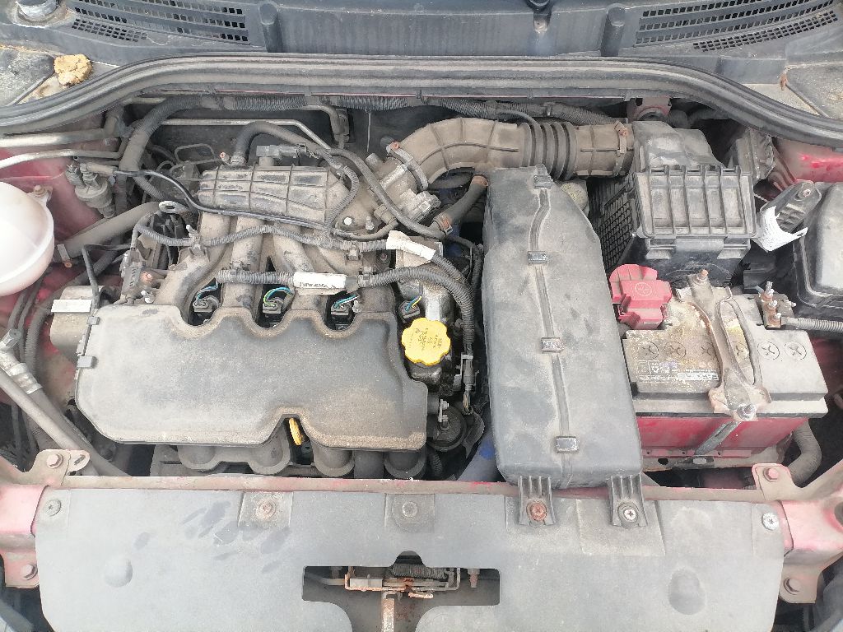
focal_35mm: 26
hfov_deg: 67.3
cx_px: 422
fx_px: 633
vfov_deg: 53.1
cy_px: 316
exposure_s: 1/100
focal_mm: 4.25
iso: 80
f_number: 1.8
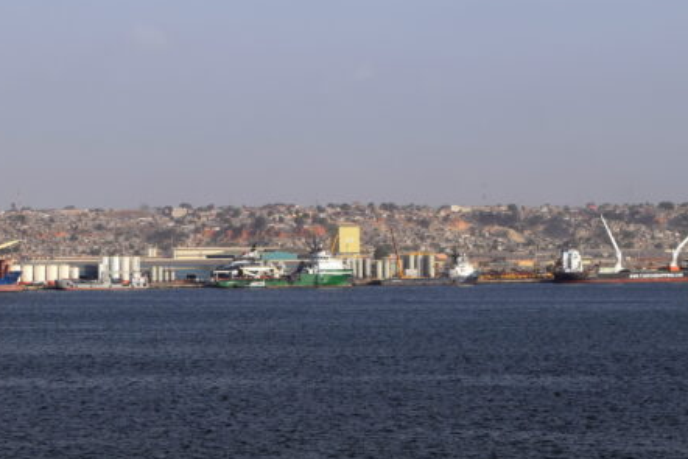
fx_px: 2481
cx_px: 173
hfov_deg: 15.7
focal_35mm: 130
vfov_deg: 10.6
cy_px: 193
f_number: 10
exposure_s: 1/400
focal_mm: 55
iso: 200
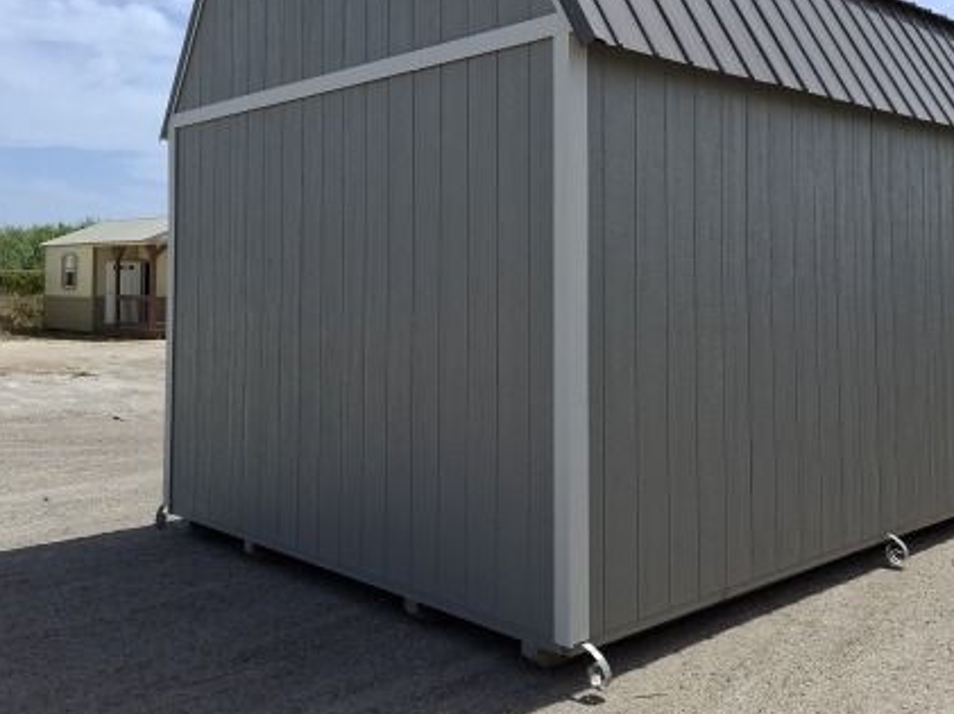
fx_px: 964
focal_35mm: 35
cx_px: 573
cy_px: 240
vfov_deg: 40.2
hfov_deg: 52.3
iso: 50
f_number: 1.8
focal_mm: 5.54
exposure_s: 1/2174
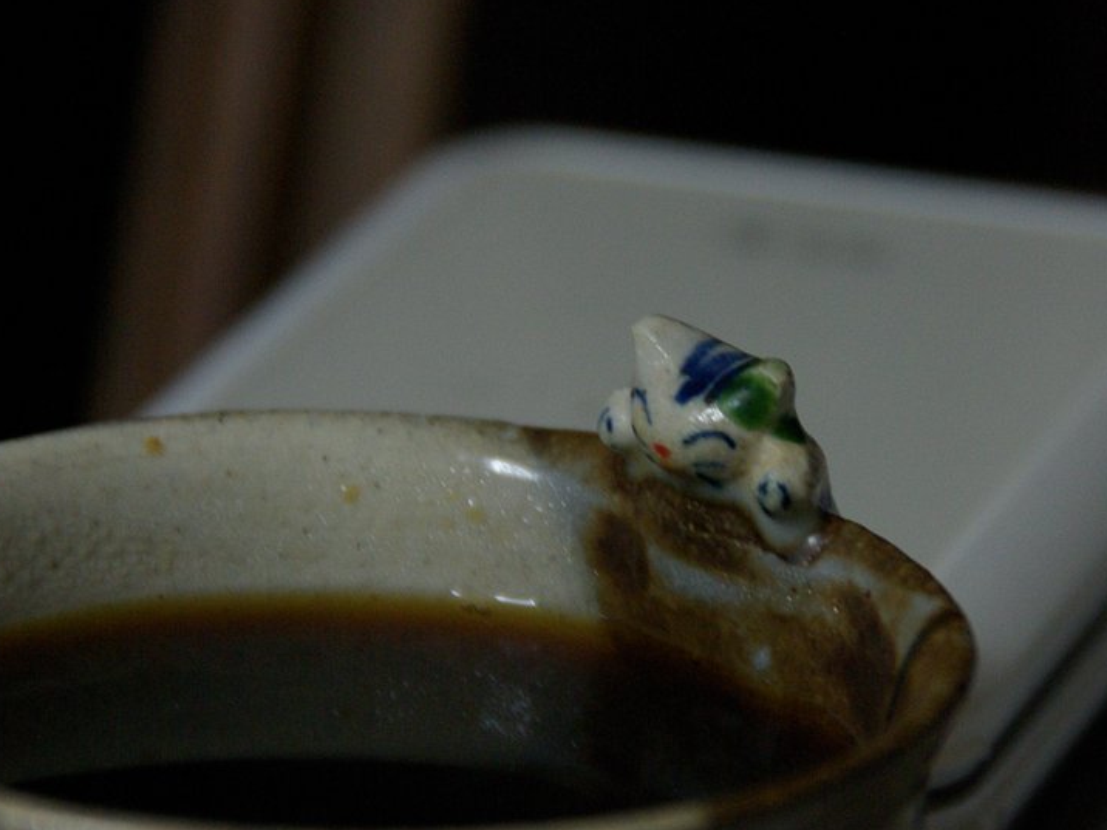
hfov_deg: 3.8
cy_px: 444
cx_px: 673
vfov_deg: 2.9
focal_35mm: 515
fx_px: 16469
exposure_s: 1/30
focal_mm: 250
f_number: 6.3
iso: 800
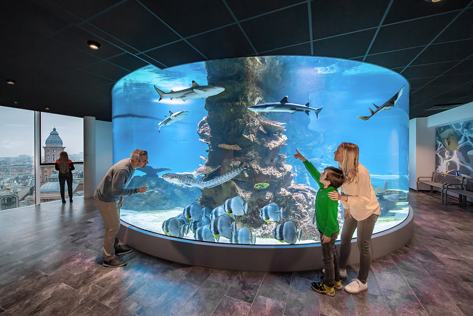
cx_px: 236
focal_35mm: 14
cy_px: 158
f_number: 8
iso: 3200
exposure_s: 1/250
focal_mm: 14
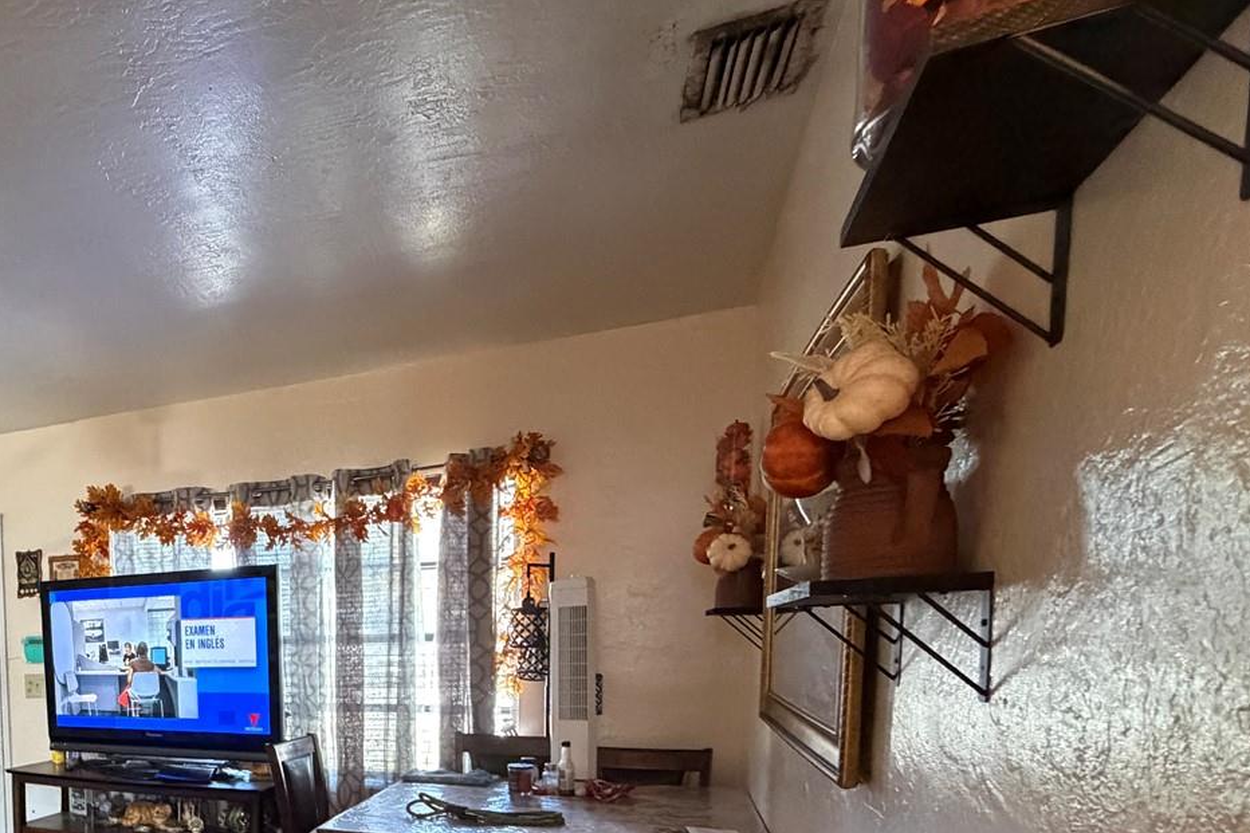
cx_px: 186
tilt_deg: -5.1
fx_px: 868
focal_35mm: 25
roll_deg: +0.0
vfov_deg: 47.2
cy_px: 716
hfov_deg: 62.9
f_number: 2.2
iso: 1000
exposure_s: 1/60
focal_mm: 2.22
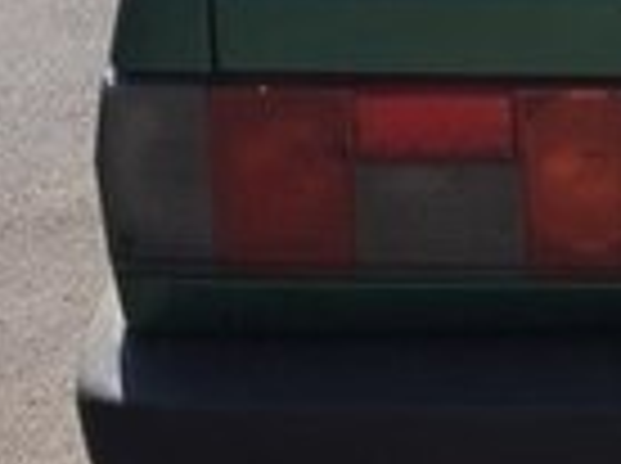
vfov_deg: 10.5
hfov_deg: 13.1
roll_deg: -1.2
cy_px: -61
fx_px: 2489
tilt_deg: -13.5
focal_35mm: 139
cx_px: 1048
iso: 32
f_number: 2.2
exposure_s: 1/1412
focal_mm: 4.15
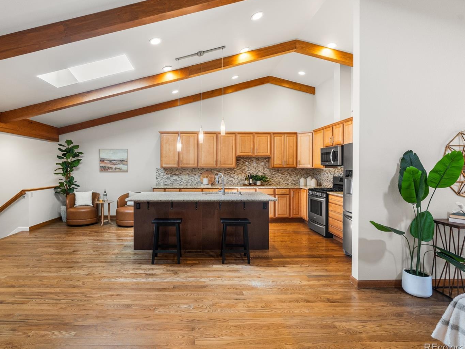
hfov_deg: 87.4
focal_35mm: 18
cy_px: 173
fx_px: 242
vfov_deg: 71.6
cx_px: 207
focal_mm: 16
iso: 640
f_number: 8
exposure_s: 1/8
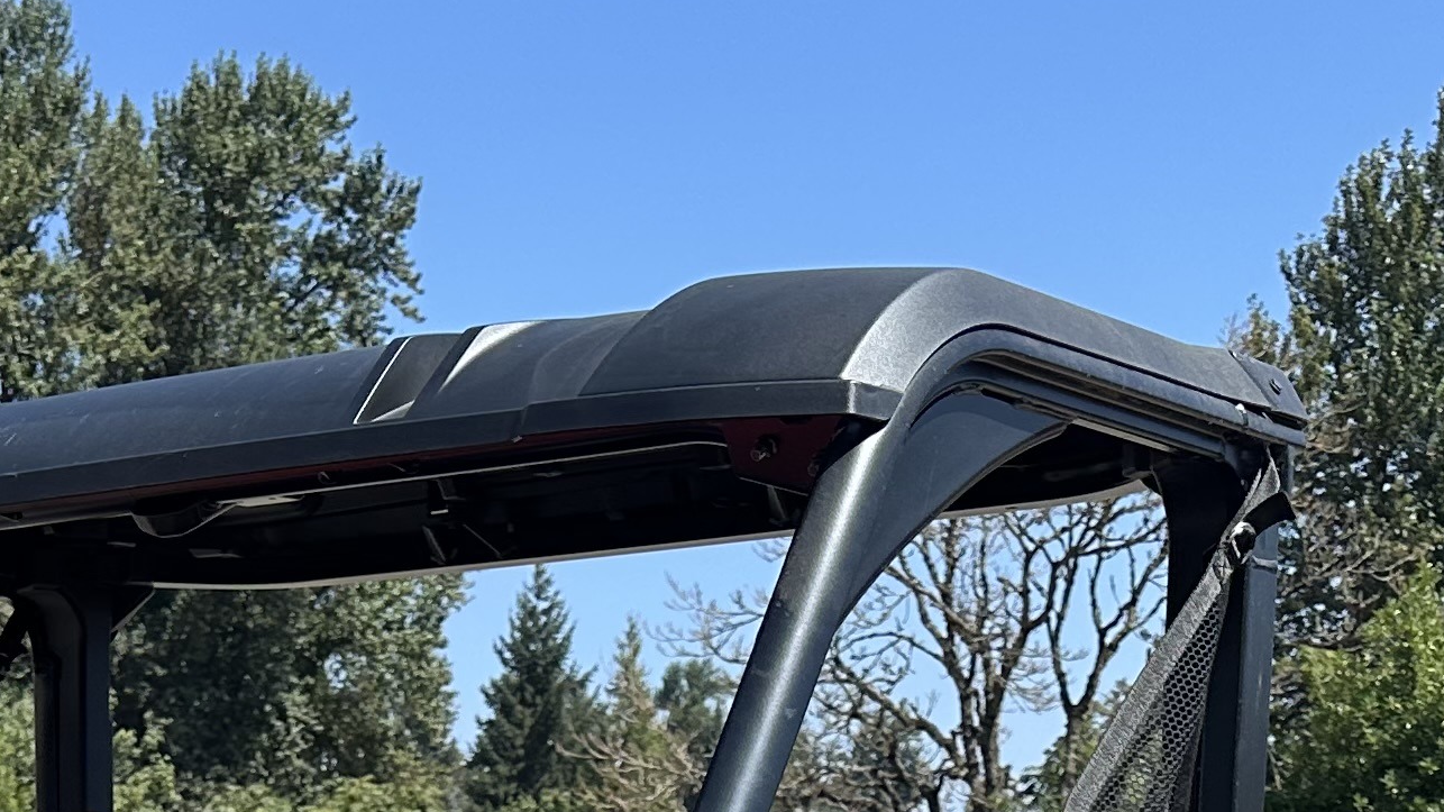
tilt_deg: -10.5
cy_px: 1605
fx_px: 3139
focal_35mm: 82
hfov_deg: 25.6
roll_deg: +0.1
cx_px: 340
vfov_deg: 12.9
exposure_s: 1/3058
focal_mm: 6.86
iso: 80
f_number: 1.78
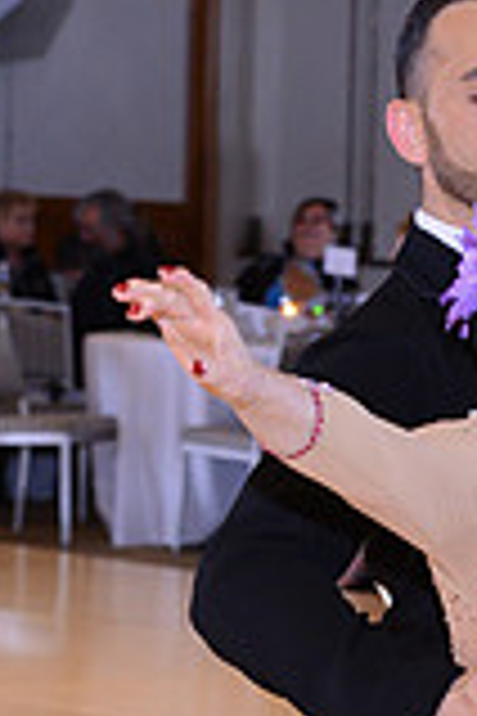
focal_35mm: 371
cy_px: 964
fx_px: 7373
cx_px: 556
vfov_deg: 5.5
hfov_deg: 3.7
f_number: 5.6
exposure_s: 1/250
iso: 1250
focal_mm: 102
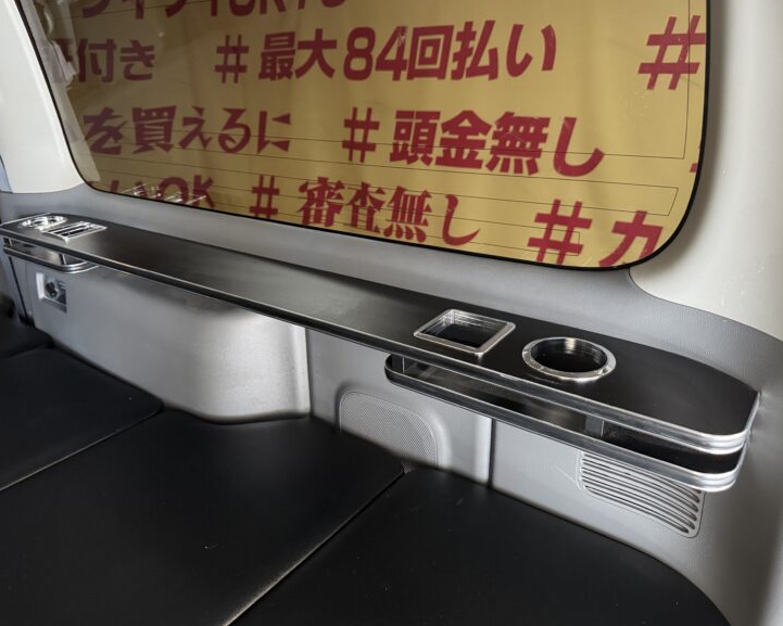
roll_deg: +1.3
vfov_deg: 54.9
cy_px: 311
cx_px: 375
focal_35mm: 26
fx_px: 603
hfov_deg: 66.0
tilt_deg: -21.8
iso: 640
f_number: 1.78
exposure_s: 1/33
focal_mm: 6.76
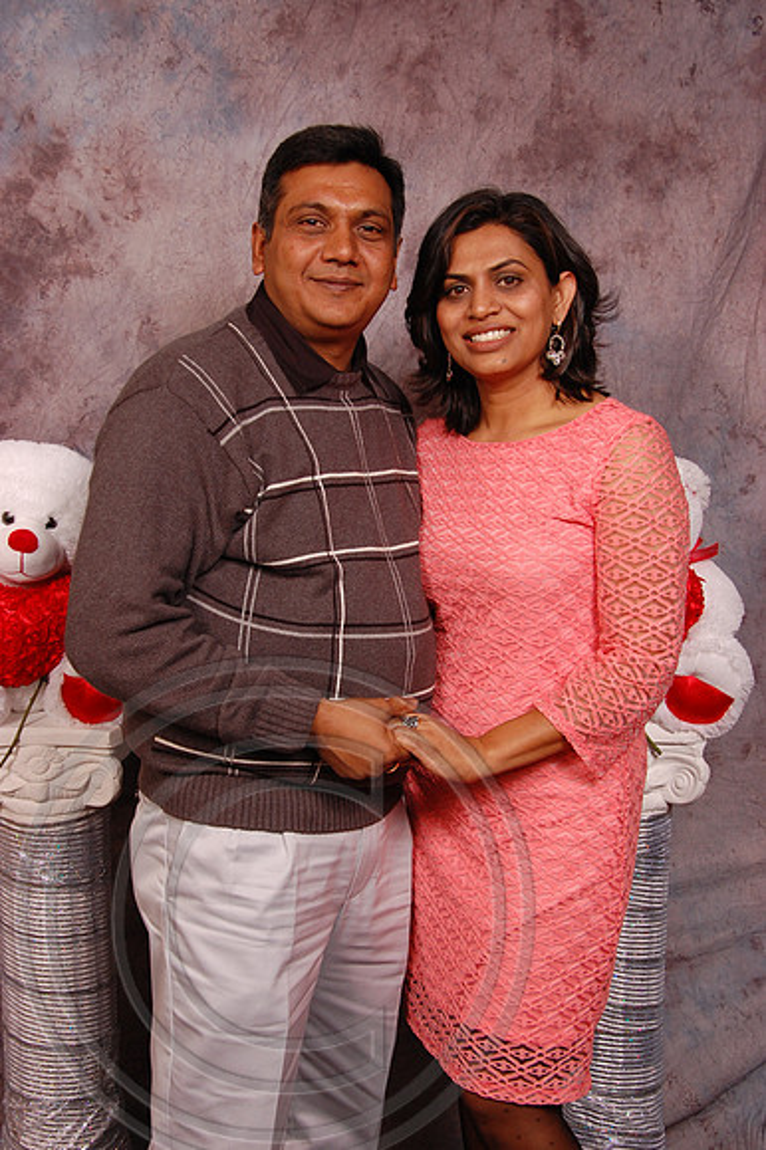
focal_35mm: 51
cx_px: 383
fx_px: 1630
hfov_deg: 26.5
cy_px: 575
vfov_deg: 38.9
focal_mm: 34
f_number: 5.6
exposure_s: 1/200
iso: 400
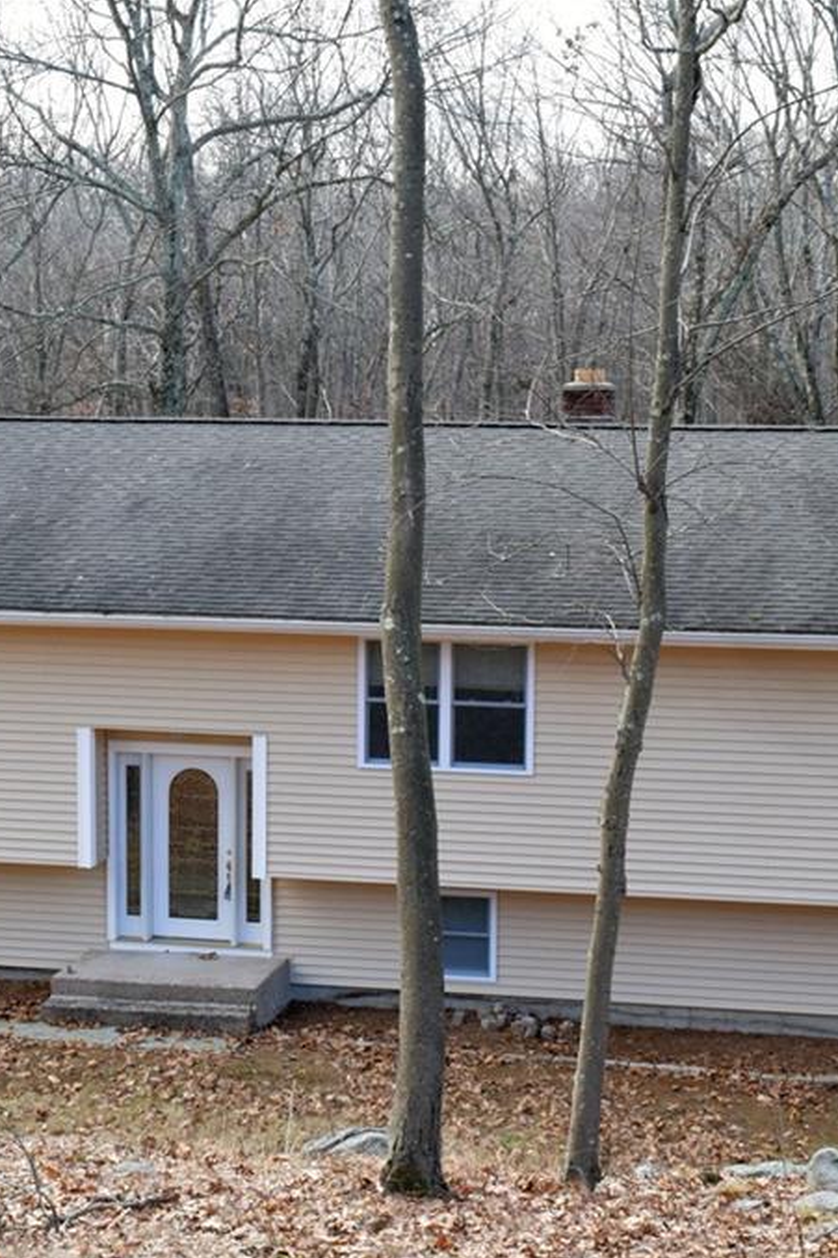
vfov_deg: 30.6
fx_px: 2297
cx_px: 452
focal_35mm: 66
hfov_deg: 20.7
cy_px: 630
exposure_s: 1/60
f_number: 29
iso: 1600
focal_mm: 29
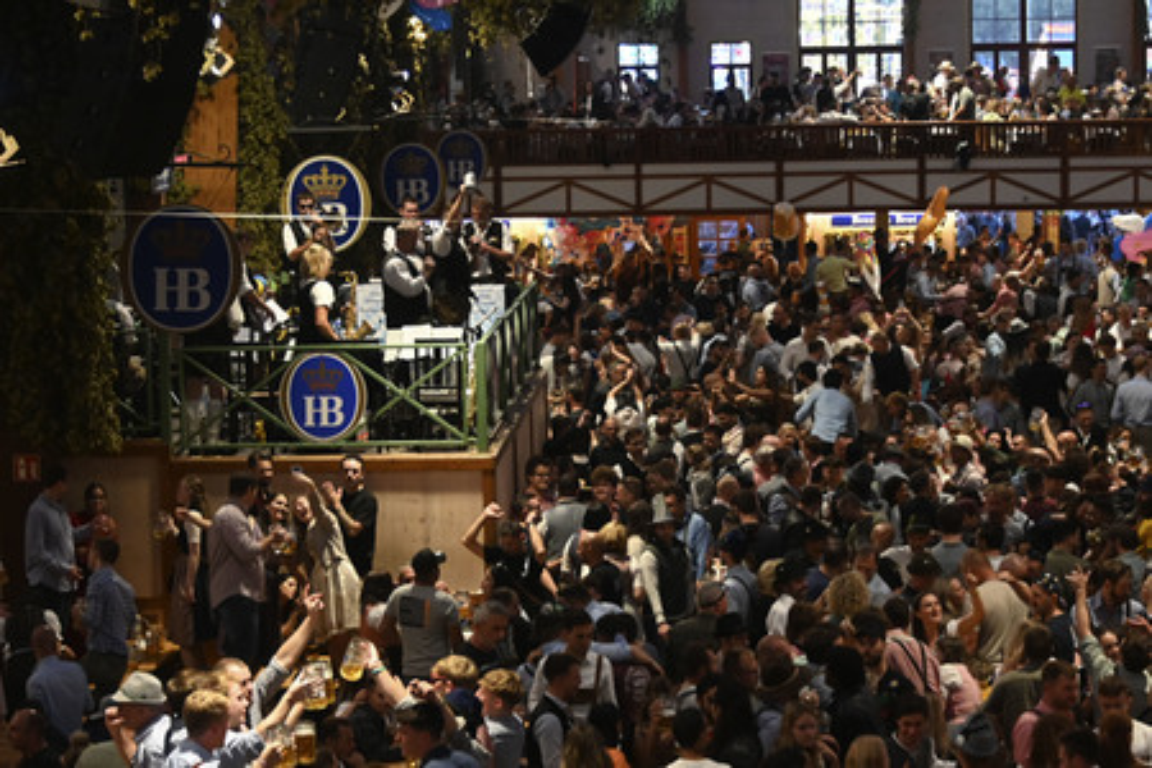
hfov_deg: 20.0
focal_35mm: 102
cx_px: 576
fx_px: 3264
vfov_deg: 13.4
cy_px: 384
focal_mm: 68
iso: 5000
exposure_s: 1/160
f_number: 4.8
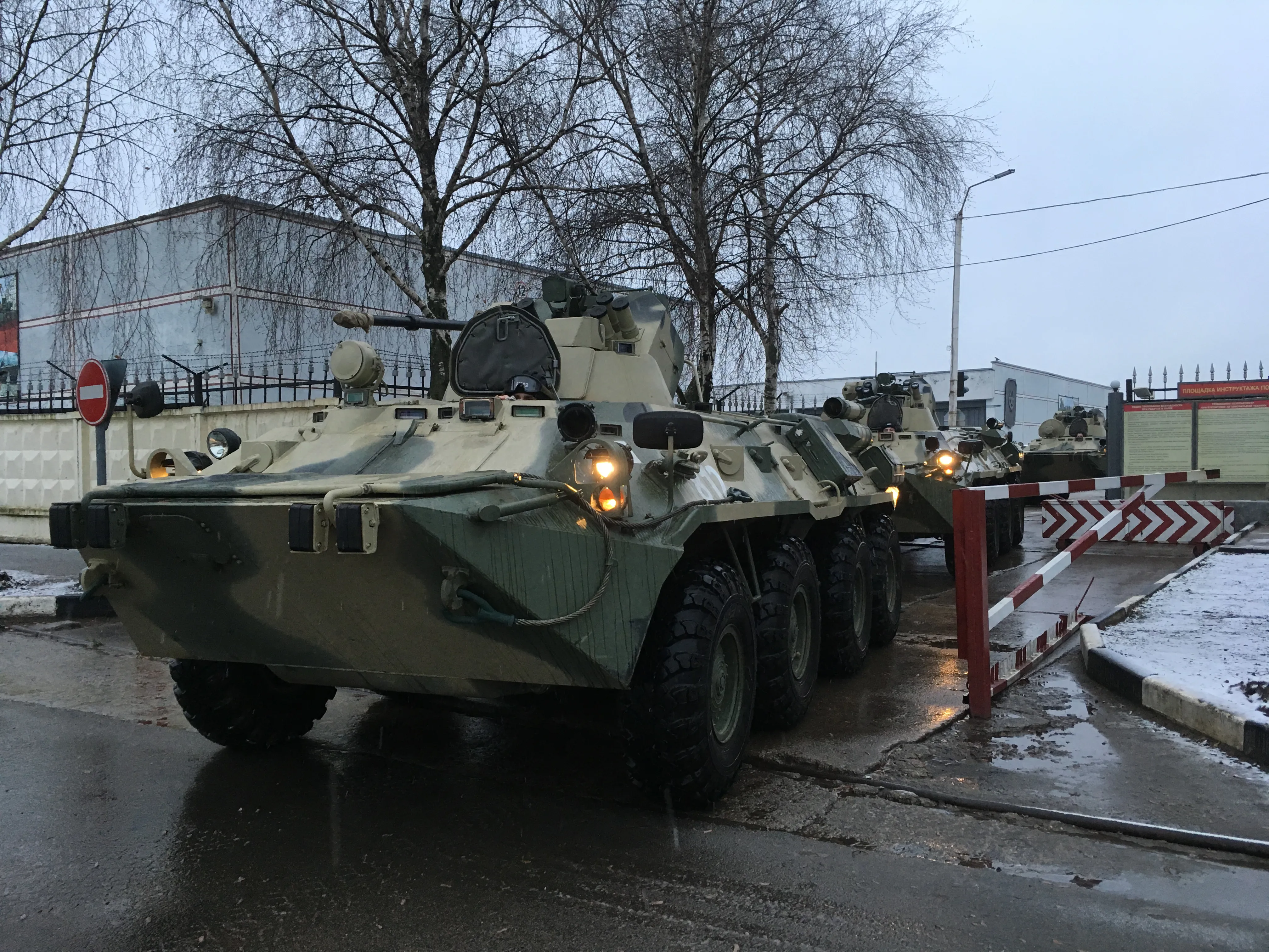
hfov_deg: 61.7
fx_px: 1063
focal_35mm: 29
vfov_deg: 48.2
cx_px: 634
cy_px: 476
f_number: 2.2
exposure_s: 1/33
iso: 50
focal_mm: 4.15
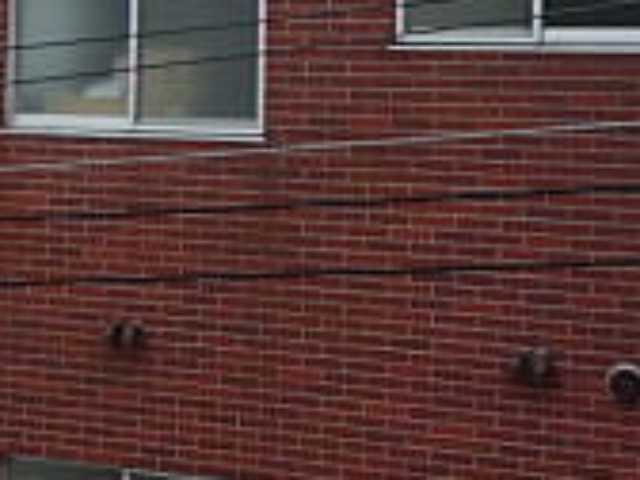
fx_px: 2182
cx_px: -15
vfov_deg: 12.3
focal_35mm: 118
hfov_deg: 16.3
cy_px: -61
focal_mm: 5.5
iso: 64
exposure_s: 1/500
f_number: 2.9
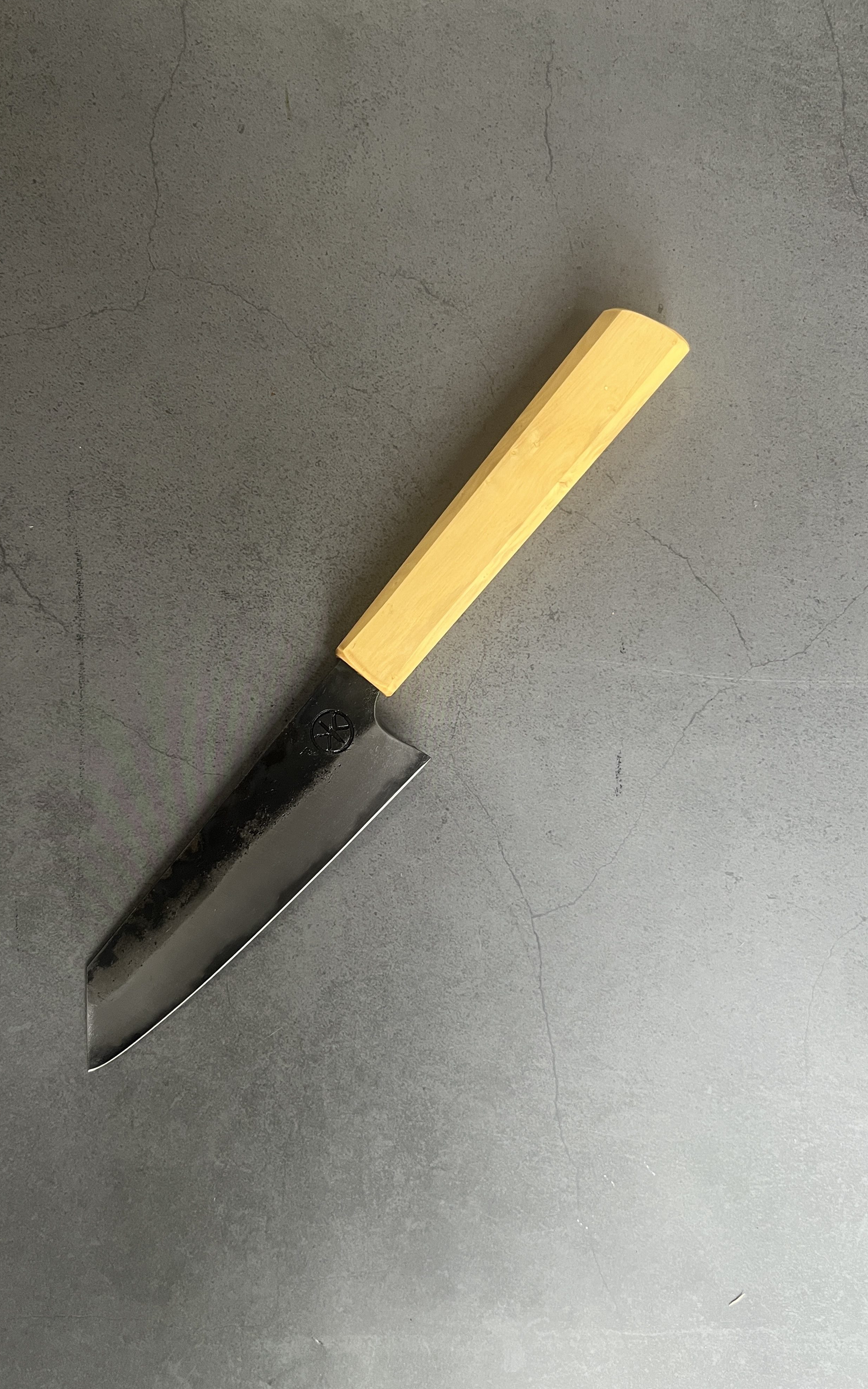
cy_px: 695
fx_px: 1060
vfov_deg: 66.5
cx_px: 407
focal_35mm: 28
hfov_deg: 44.5
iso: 125
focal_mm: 5.1
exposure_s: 1/60
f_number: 1.6
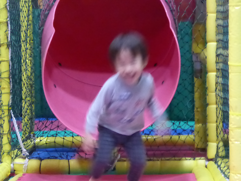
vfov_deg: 10.7
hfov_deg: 14.3
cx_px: 120
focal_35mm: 138
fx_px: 961
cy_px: 90
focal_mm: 22.3
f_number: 5.2
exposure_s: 1/15
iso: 3200
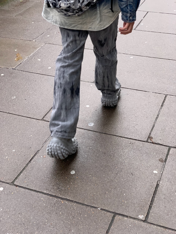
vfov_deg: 36.8
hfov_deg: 28.0
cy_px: 117
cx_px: 88
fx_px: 353
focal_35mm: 52
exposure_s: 1/122
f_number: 2.4
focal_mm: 6
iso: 32
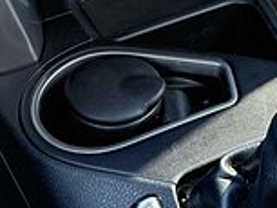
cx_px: 186
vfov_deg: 16.4
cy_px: -52
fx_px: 689
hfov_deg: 22.6
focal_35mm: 86
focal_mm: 6.76
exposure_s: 1/75
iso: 200
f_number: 1.78
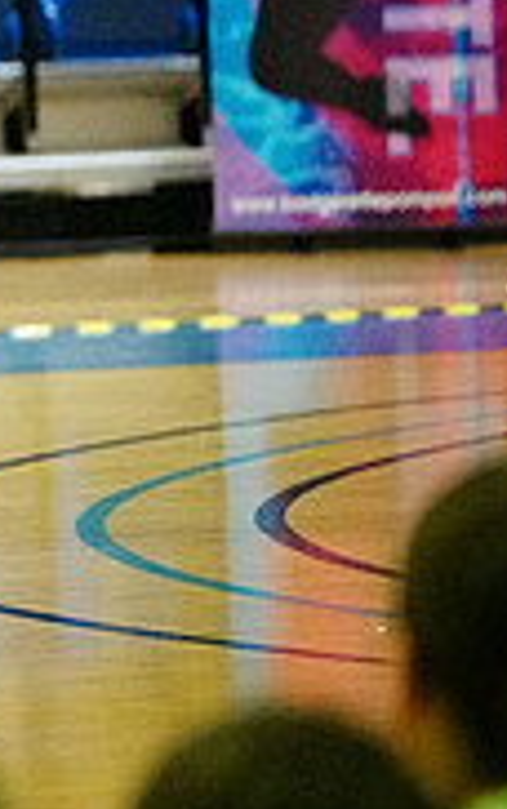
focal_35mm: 486
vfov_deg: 4.3
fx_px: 10727
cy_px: 91
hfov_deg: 2.7
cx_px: -769
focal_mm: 150
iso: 25600
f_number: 2.8
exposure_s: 1/1600
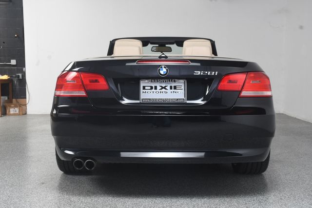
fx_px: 442
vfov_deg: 26.5
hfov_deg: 38.9
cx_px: 156
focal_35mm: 51
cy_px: 104
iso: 100
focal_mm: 34
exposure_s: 1/160
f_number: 9
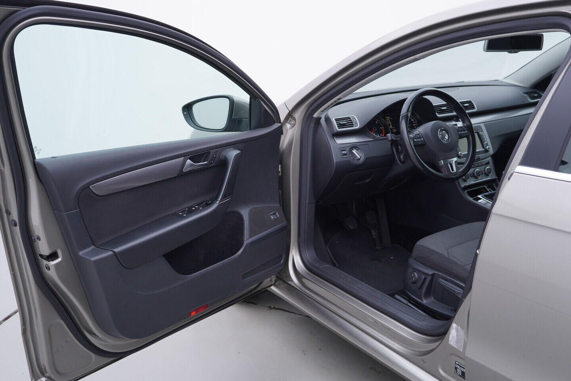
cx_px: 286
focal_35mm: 36
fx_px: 571
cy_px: 190
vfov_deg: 36.9
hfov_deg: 53.1
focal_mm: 24
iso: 125
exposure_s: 1/60
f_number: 3.5
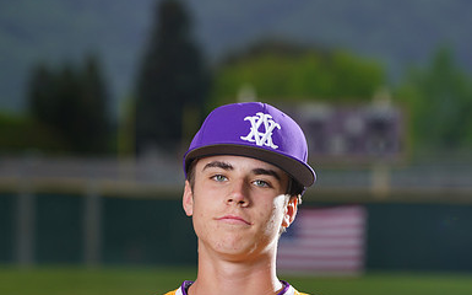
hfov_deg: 6.3
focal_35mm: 335
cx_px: 236
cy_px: 340
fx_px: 4306
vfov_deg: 3.9
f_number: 8
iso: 100
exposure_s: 1/250
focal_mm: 218
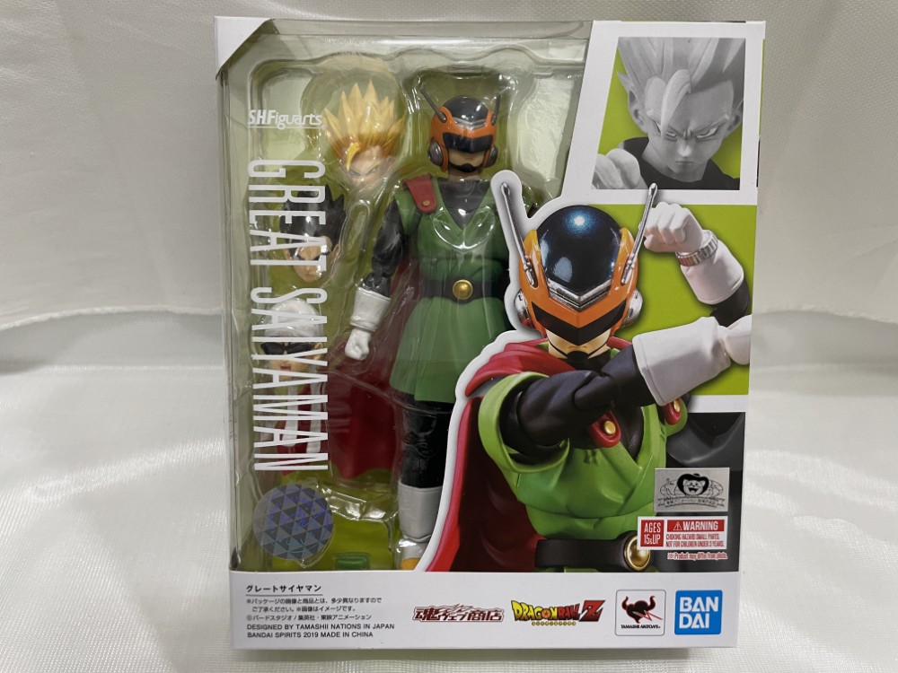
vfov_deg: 53.1
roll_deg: -1.5
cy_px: 336
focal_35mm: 26
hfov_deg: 67.3
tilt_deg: -42.6
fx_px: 674
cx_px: 449
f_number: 1.6
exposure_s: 1/50
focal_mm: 4.2
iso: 125
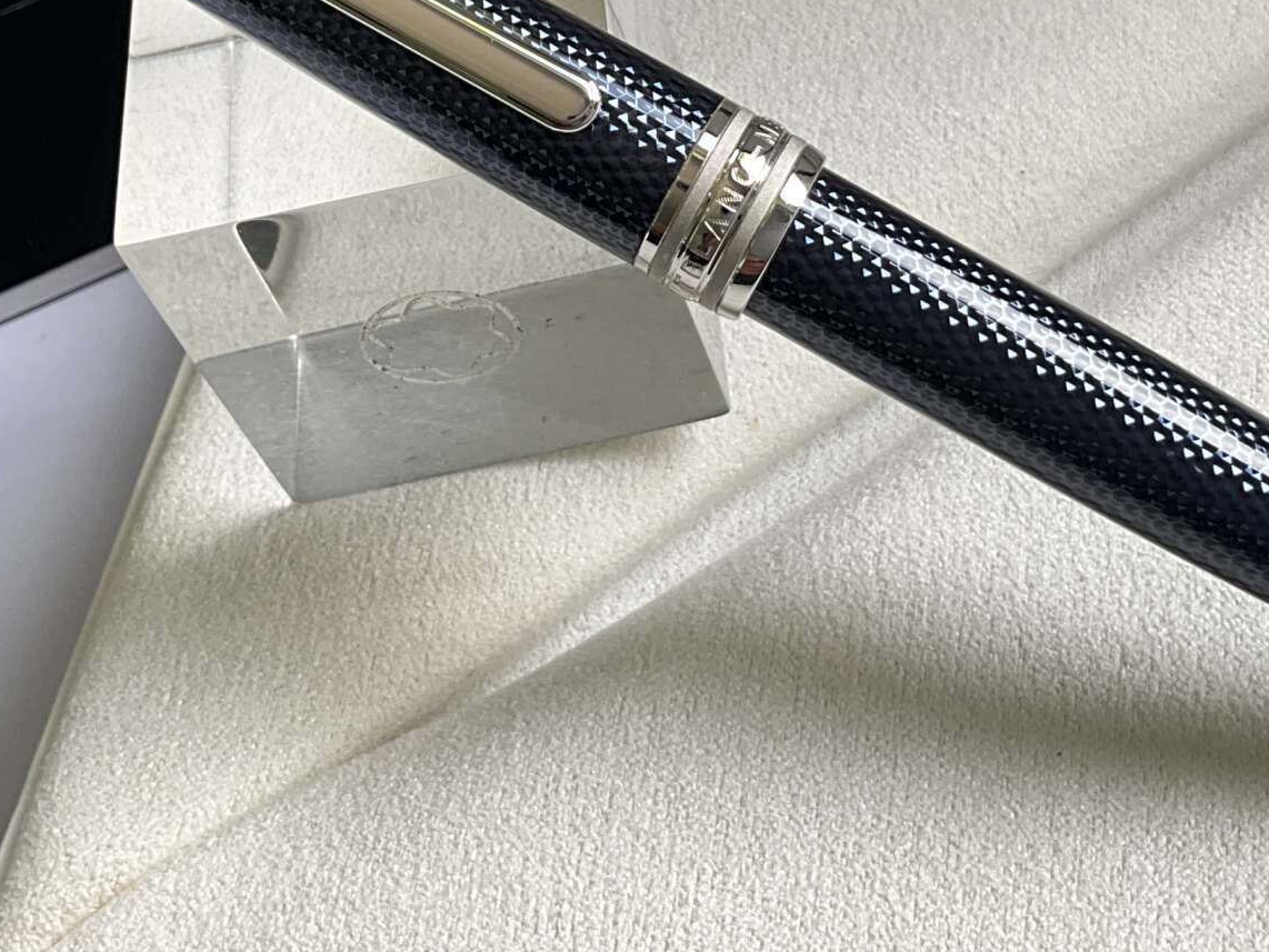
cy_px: 38
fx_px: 2383
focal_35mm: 65
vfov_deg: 21.9
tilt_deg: -49.1
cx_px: 733
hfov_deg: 29.8
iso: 20
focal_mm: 3
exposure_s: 1/122
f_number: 1.8
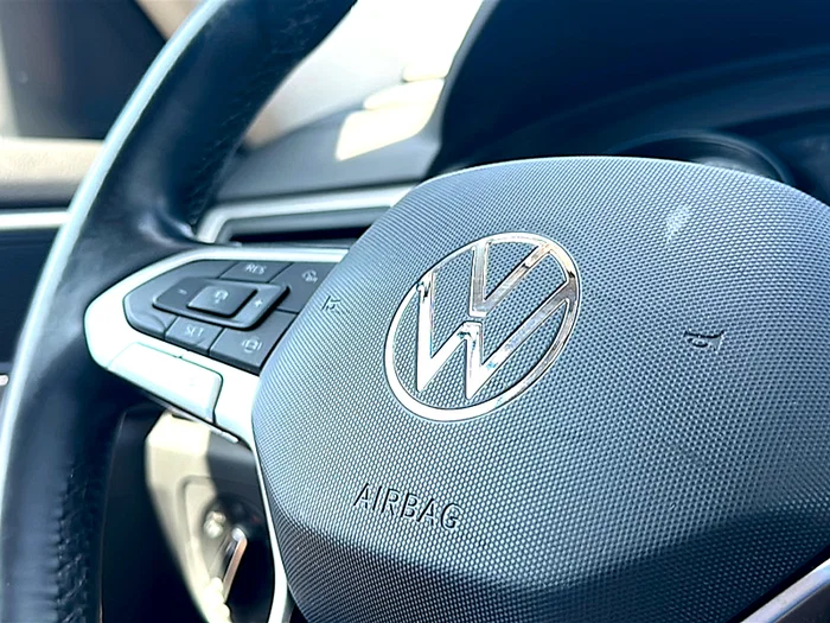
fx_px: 911
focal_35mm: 38
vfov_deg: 37.7
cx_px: 415
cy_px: 312
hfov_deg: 49.0
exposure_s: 1/169
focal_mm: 6.86
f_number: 1.78
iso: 80
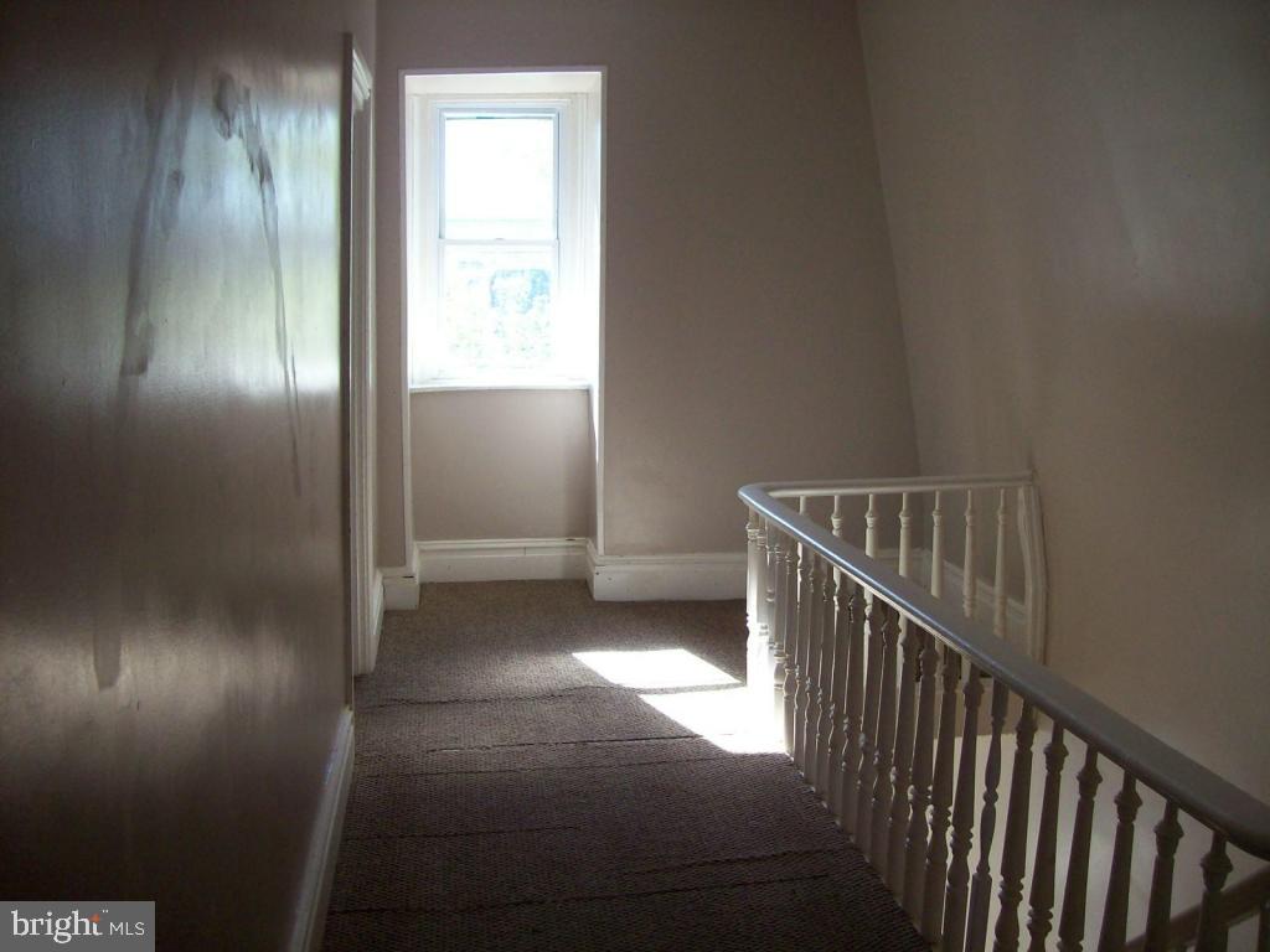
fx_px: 1321
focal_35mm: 36
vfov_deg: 39.7
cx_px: 635
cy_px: 476
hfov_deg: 51.4
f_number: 2.7
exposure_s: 1/78.3
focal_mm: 6
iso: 80
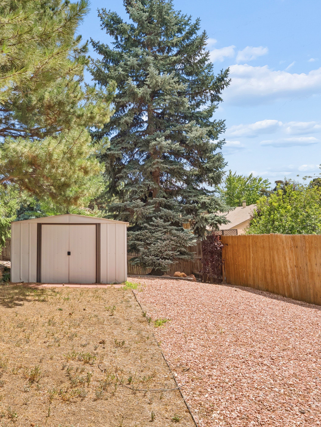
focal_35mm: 35
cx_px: 66
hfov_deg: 39.2
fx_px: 433
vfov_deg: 52.6
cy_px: 216
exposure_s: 1/640
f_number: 9
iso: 250
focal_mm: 24
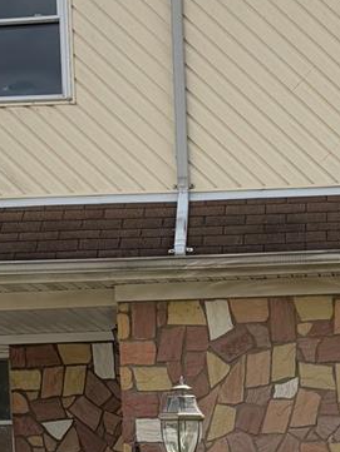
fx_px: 1335
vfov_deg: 18.3
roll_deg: +2.3
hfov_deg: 14.4
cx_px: 307
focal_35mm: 102
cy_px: 545
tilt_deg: -2.5
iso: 80
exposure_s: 1/4167
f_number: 1.78
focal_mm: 6.76
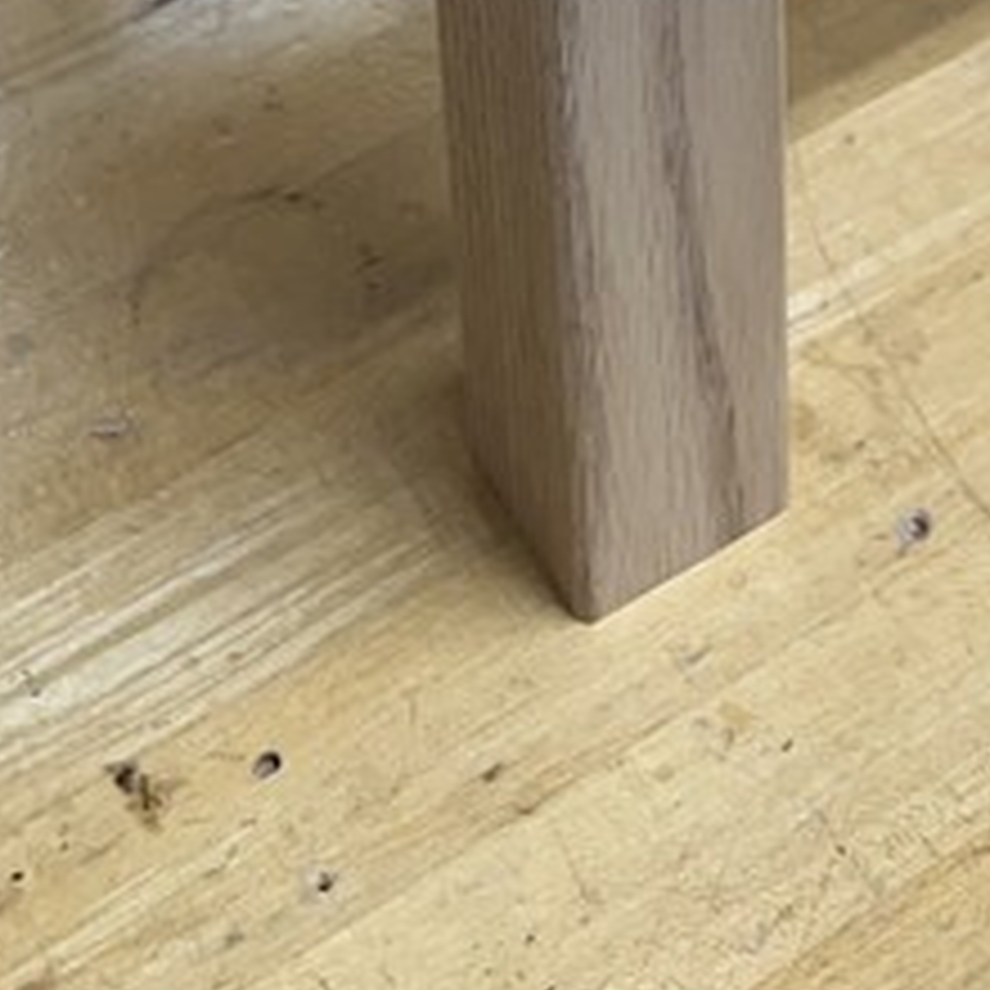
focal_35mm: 107
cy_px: -1292
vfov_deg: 12.9
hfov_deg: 16.1
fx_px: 3462
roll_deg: +0.0
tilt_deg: -26.9
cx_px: 824
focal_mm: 5.7
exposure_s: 1/120
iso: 64
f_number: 1.5
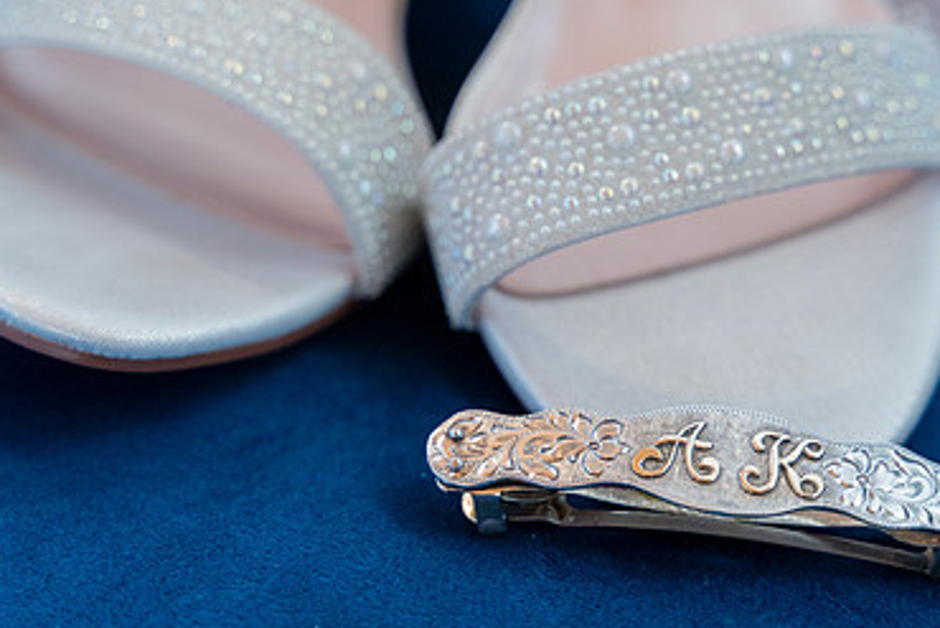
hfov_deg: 22.4
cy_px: 230
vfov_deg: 15.0
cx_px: 467
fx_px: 2377
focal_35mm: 91
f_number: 2.8
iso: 1600
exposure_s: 1/125
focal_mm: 58
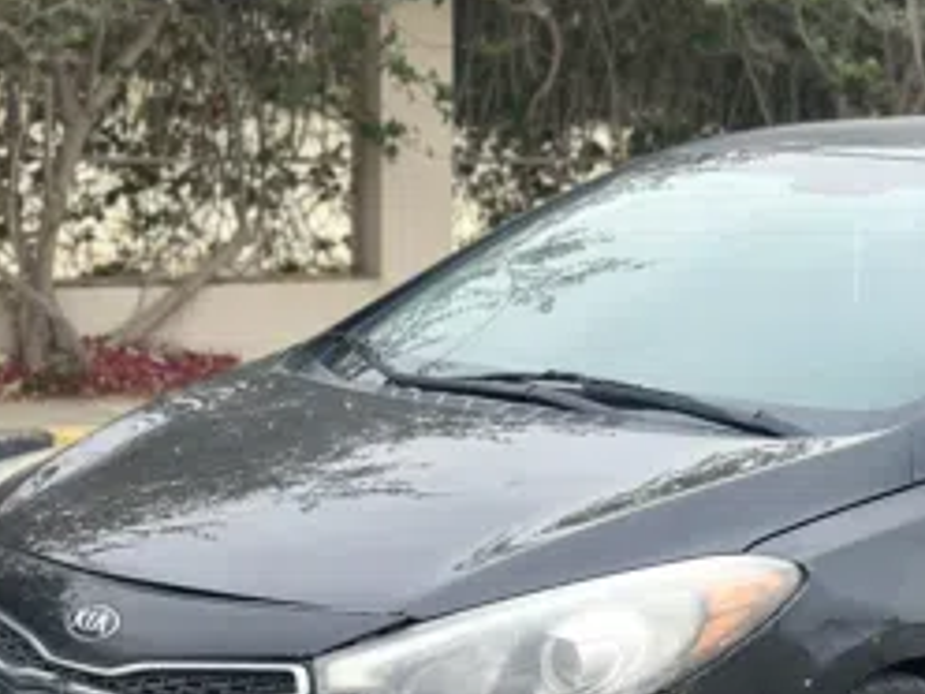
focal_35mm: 124
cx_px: 899
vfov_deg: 11.9
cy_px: 451
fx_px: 3313
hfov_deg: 15.6
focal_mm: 6.86
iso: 125
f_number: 1.78
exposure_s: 1/171
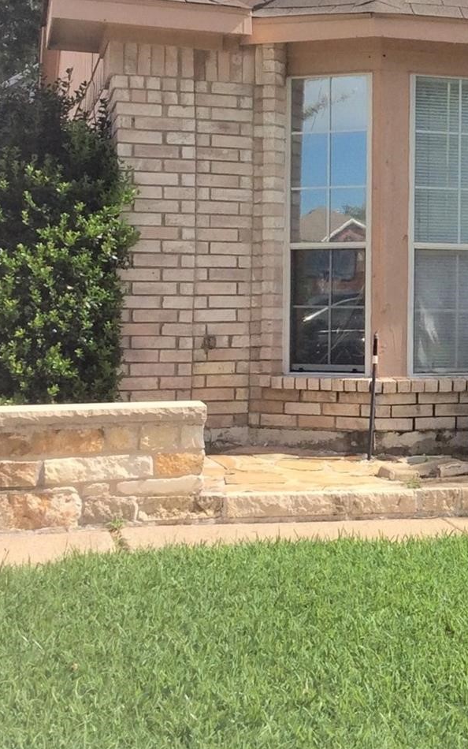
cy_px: 249
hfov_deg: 17.0
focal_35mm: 73
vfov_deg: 28.0
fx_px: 1489
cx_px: 577
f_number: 2.4
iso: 32
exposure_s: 1/1908
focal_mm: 3.3
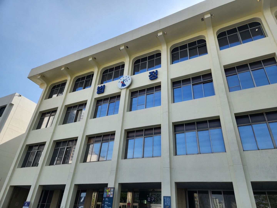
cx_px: 138
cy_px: 104
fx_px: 184
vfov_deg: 58.9
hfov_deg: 73.9
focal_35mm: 23
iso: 20
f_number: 1.8
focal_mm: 5.4
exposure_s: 1/1205
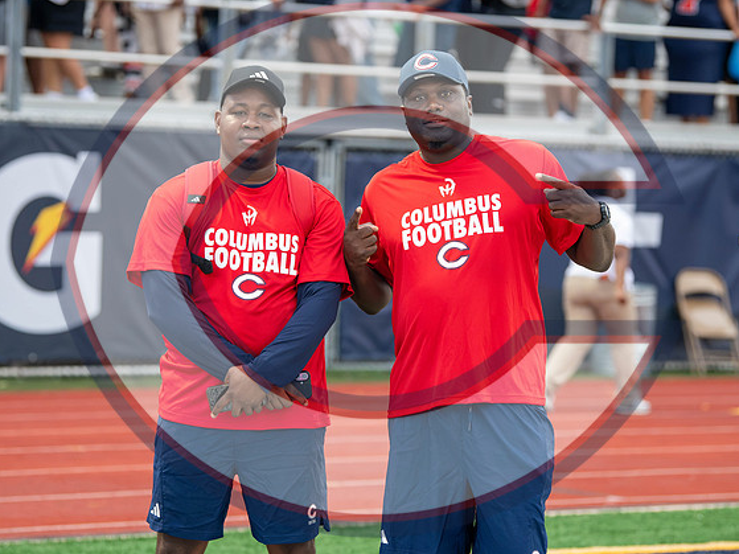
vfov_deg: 8.2
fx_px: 3885
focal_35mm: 182
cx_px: 363
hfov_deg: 10.9
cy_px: 241
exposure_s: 1/1000
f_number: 2.8
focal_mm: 120
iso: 4500
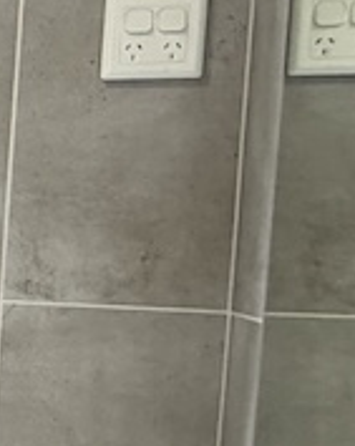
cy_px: 320
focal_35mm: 99
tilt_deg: -4.8
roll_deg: -1.1
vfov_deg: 19.3
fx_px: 1304
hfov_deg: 11.0
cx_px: -672
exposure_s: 1/50
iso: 250
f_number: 2.2
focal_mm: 2.22
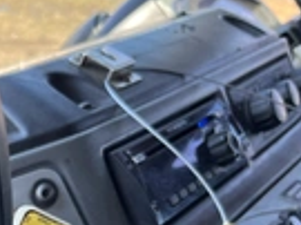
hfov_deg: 23.2
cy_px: 314
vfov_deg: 17.6
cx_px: -60
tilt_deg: -35.9
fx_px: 669
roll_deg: -6.6
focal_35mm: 77
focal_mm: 5.1
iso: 40
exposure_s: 1/122
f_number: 1.6
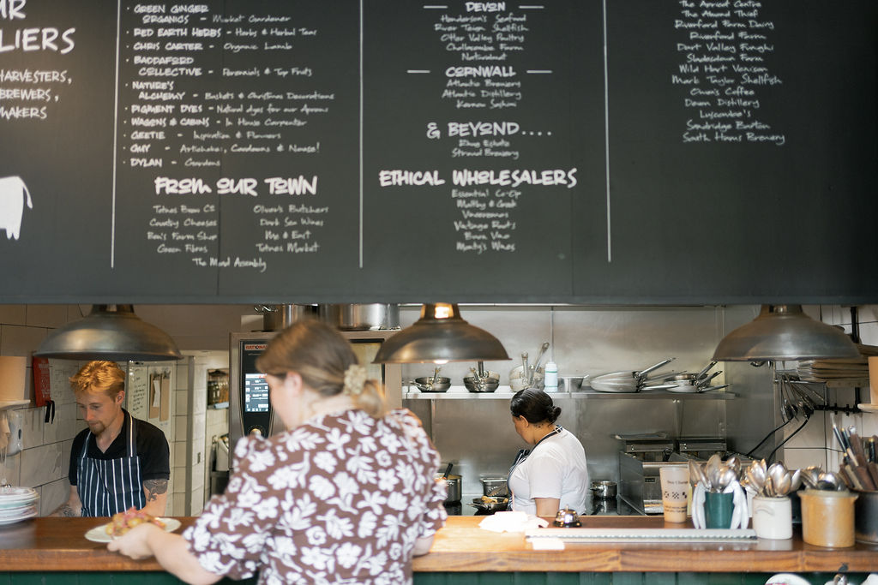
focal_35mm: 35
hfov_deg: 54.0
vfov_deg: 37.5
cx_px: 439
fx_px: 861
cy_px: 292
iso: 320
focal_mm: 35
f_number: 1.8
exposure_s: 1/125
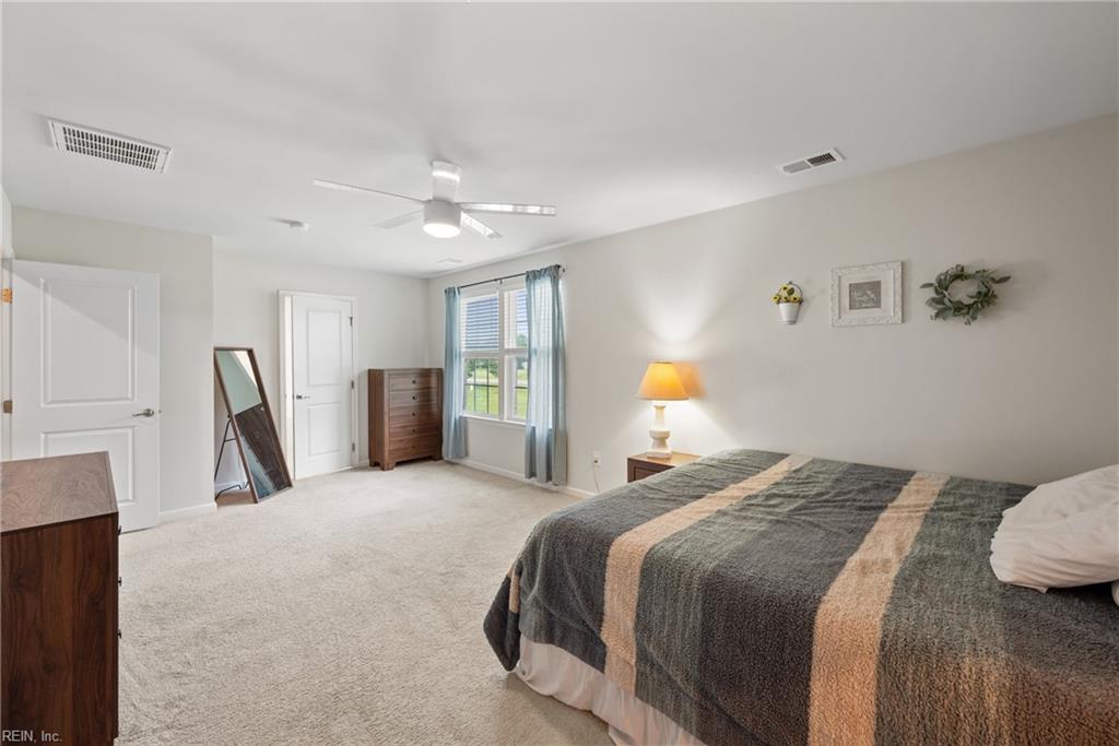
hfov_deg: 104.2
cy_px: 373
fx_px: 435
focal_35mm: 14
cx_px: 560
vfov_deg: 81.2
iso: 250
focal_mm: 14
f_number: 10
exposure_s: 1/1.67
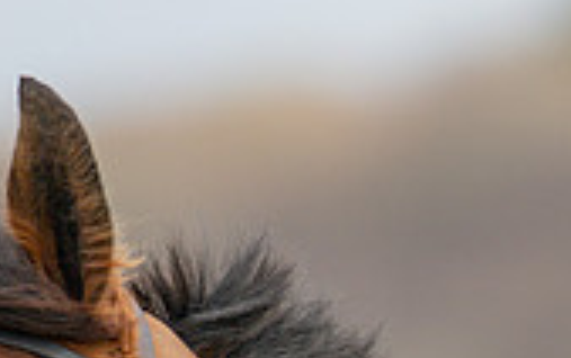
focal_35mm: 1631
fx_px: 25406
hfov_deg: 1.3
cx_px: 636
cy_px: 645
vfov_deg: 0.8
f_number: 4.5
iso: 200
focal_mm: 400
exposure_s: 1/1000
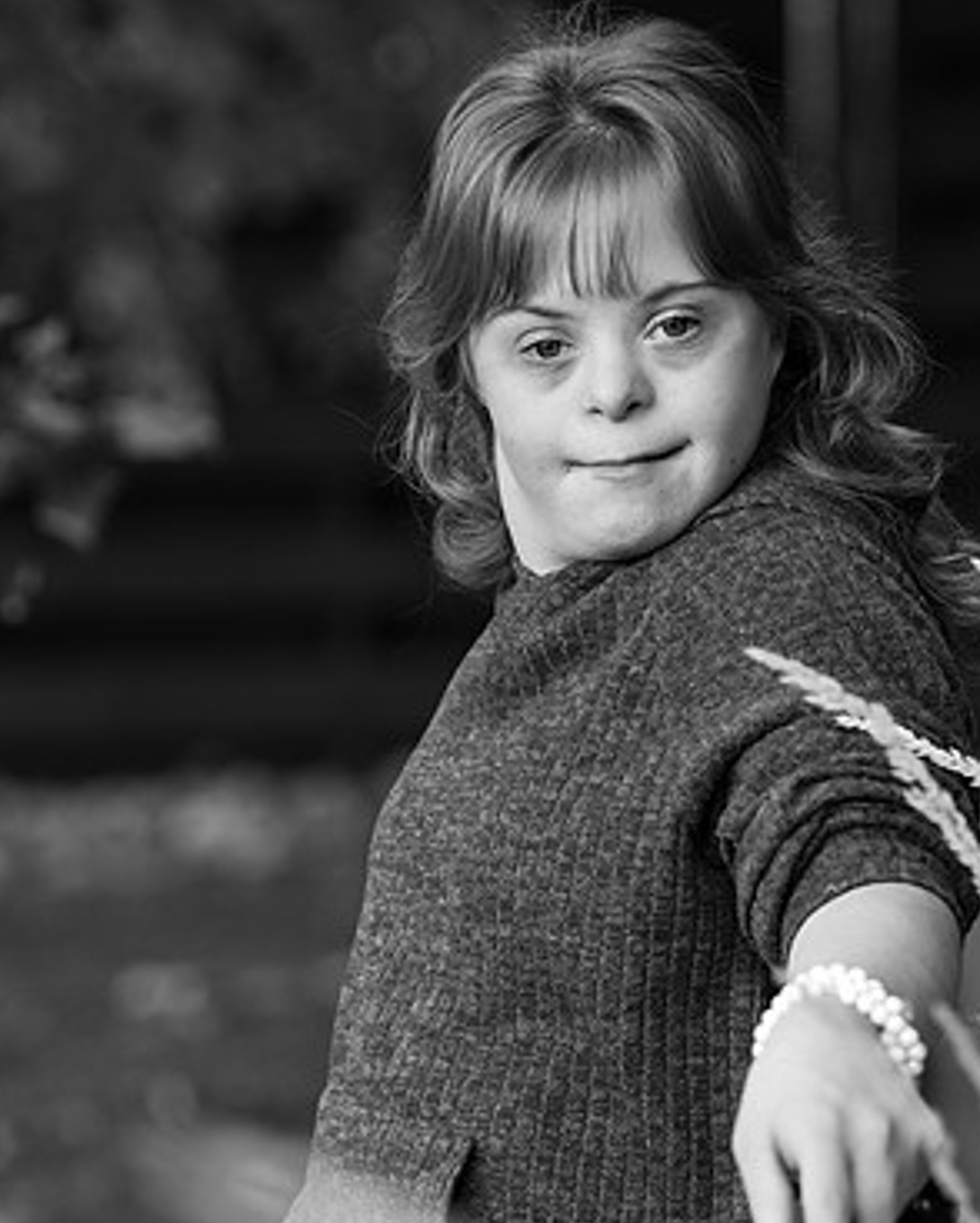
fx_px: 7317
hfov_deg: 7.7
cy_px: 708
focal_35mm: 202
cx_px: 207
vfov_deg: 9.6
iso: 320
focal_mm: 121
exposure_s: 1/160
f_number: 3.5
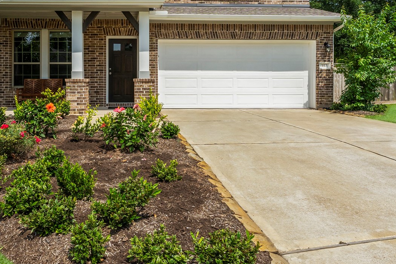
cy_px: 90
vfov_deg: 44.4
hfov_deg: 62.6
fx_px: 319
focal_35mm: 29
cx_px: 144
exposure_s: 1/1000
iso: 640
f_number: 11
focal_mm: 14
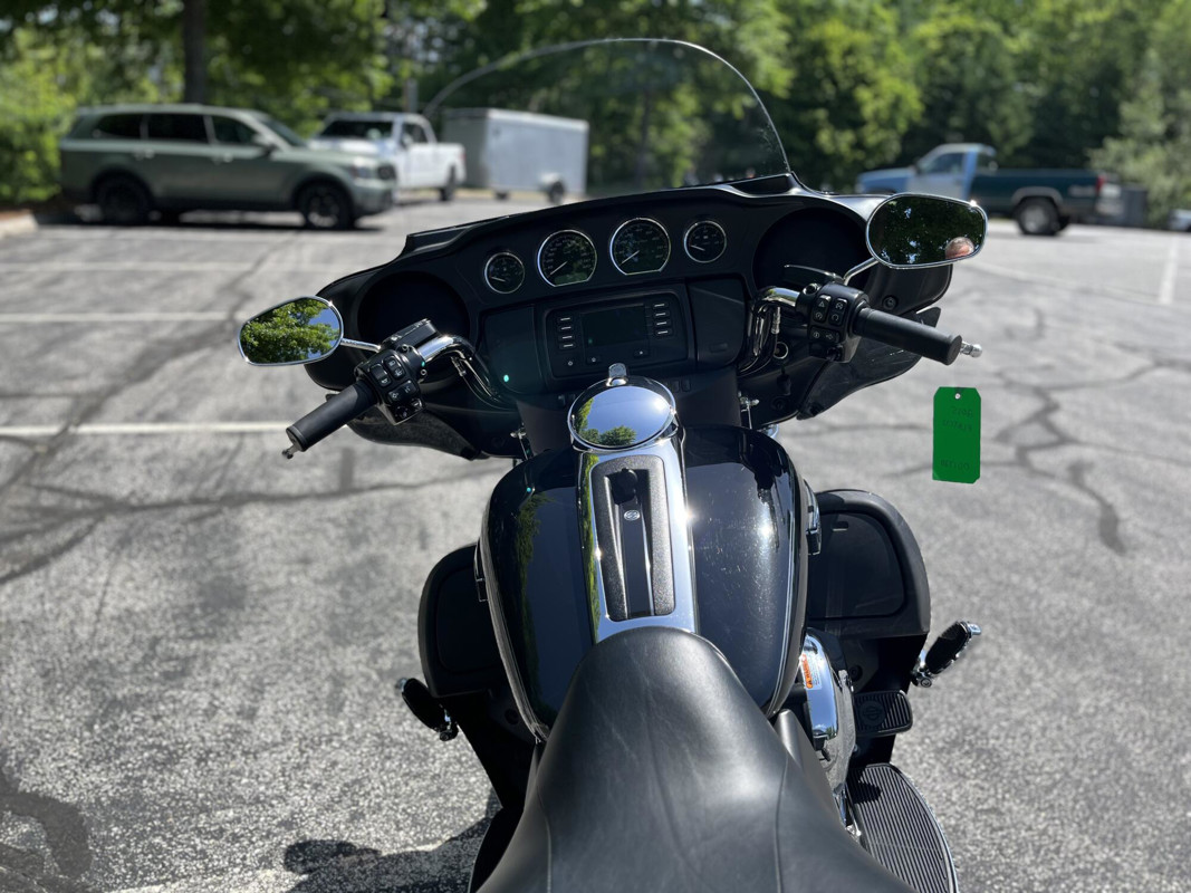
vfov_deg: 53.1
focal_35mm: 26
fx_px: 894
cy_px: 446
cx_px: 596
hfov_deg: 67.3
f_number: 1.6
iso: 50
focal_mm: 5.1
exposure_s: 1/1890
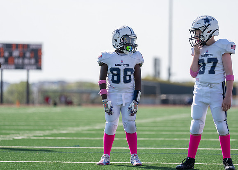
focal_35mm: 210
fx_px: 1416
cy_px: 85
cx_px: 119
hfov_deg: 9.6
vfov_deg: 6.9
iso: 100
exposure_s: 1/2000
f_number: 2.8
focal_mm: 200
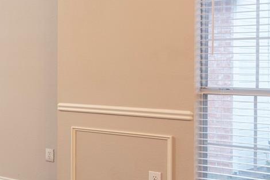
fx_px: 525
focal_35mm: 70
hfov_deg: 19.0
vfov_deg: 19.4
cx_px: -259
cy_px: 68
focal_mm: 16
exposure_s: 1
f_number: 7.1
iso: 100
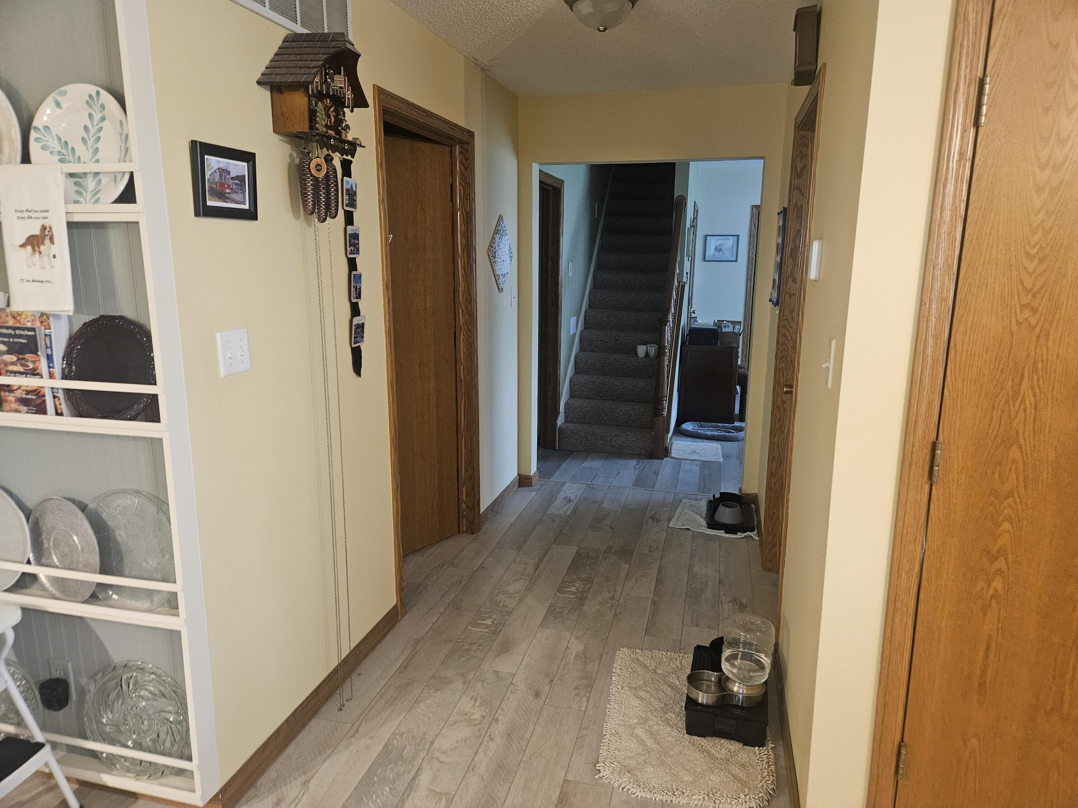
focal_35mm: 23
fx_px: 716
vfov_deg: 58.9
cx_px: 539
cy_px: 404
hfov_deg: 73.9
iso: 640
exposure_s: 1/40
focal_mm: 5.4
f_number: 1.8
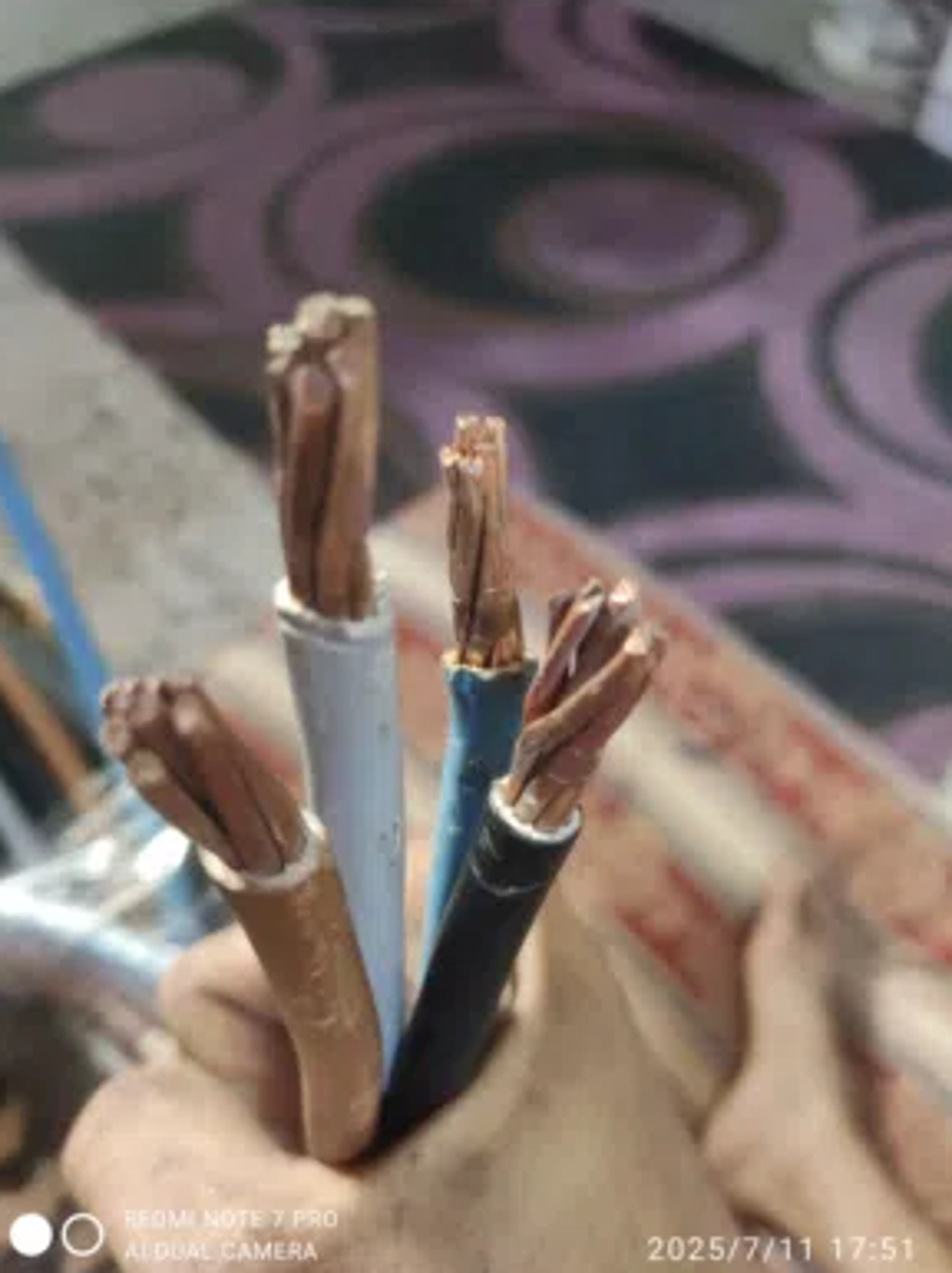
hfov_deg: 53.0
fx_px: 955
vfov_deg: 67.4
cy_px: 641
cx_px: 463
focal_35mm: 26
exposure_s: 1/20
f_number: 1.79
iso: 2808
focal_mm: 4.74
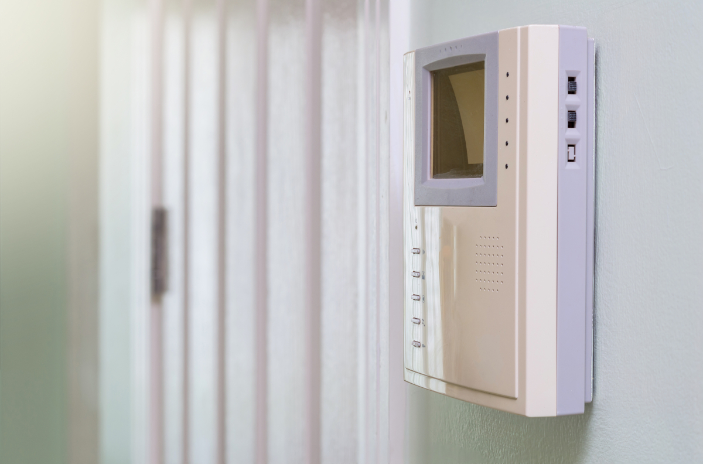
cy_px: 232
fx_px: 1460
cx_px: 352
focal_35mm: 75
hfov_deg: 27.1
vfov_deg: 18.1
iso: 200
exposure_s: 1/60
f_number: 4
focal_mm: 50
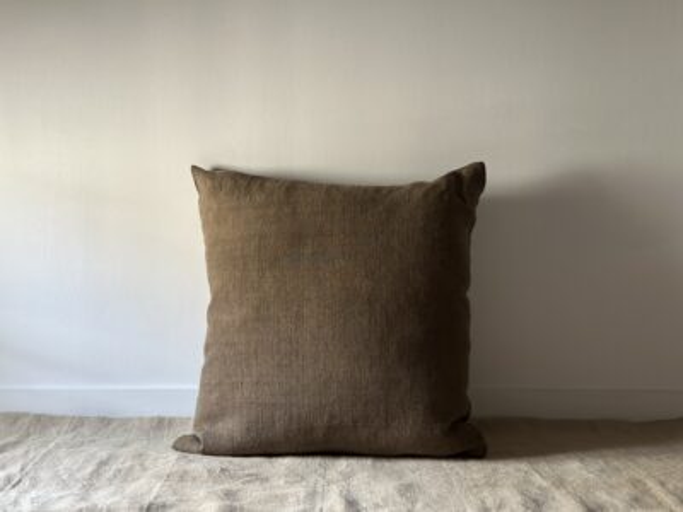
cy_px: 256
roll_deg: -0.2
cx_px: 342
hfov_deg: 39.7
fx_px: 947
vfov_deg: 30.3
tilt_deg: -4.6
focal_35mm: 48
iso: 250
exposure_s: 1/60
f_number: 1.78
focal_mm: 6.86
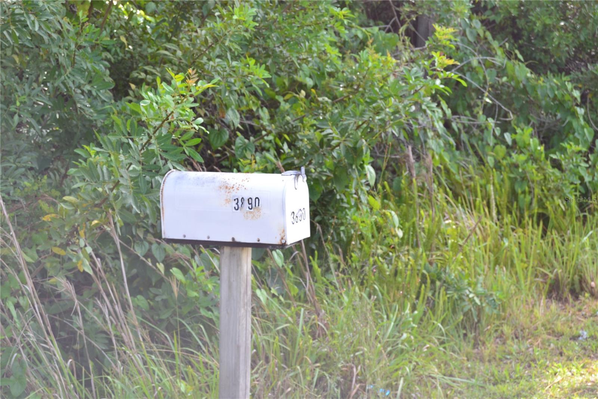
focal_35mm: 82
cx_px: 299
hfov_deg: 24.6
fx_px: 1370
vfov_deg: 16.5
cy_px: 200
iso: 400
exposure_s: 1/160
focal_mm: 55
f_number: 9
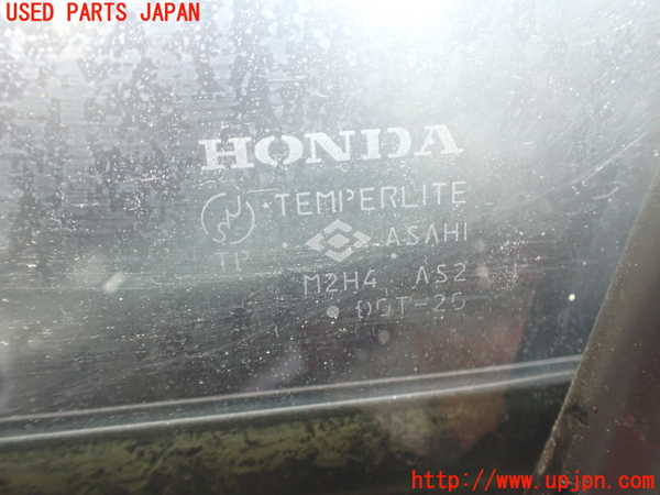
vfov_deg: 46.8
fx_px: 572
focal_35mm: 30
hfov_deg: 60.0
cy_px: 248
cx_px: 330
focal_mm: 5.4
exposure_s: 1/100
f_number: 2.3
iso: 800
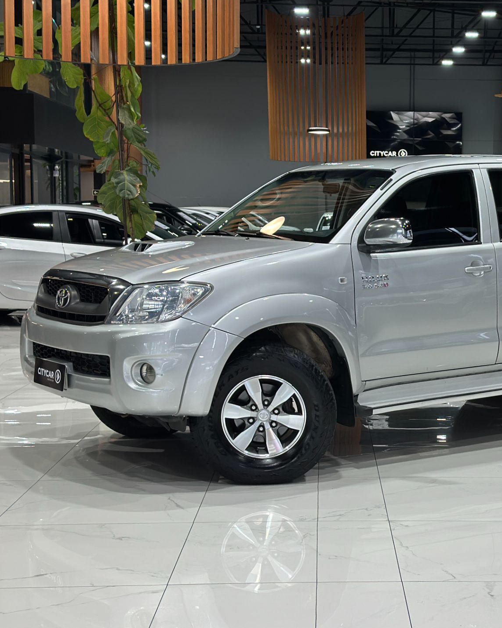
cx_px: 393
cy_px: 314
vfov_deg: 30.0
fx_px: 1170
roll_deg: -0.7
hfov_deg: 23.9
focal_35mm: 63
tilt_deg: -5.9
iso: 125
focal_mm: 6.86
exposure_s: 1/120
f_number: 1.78
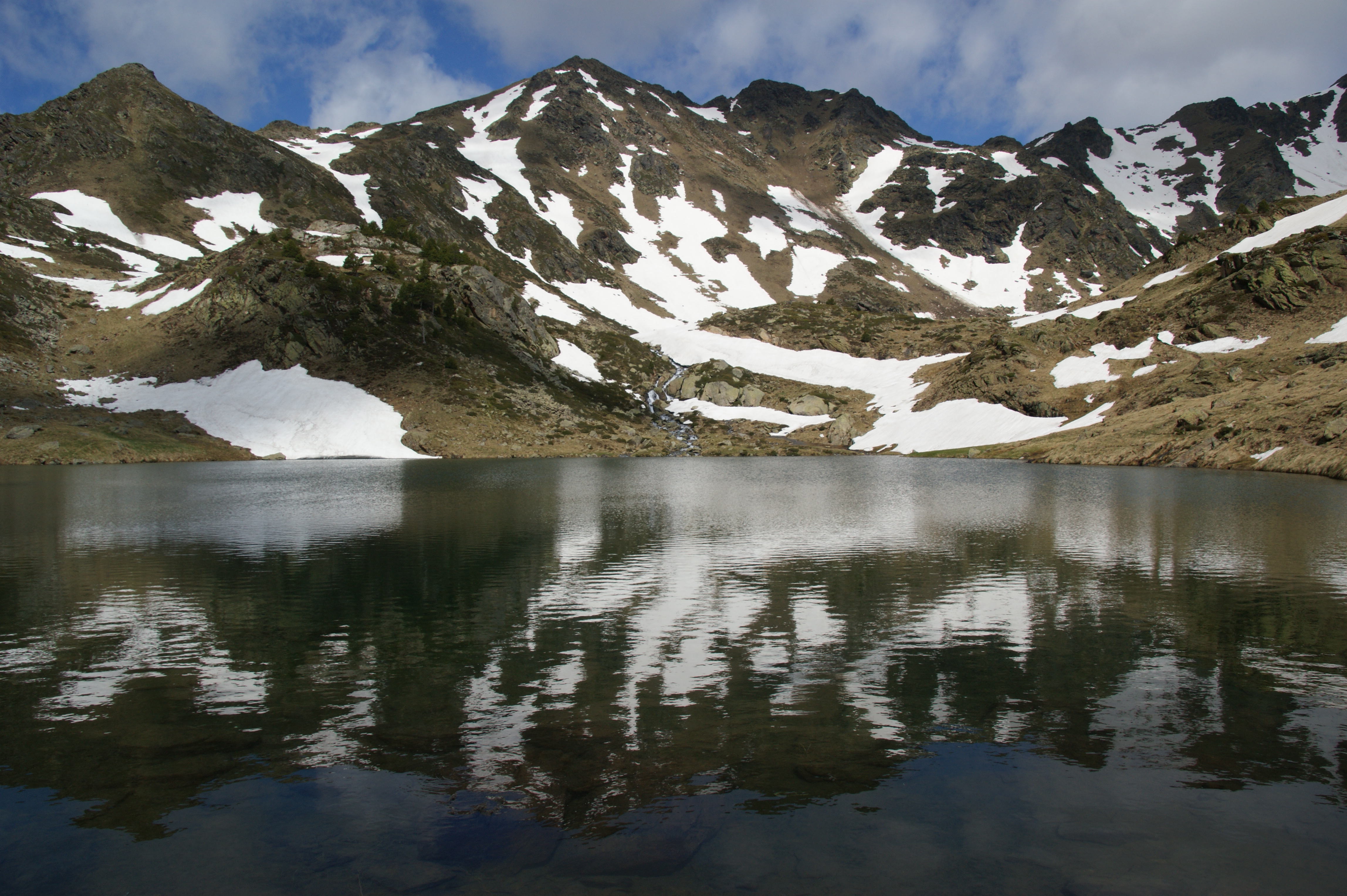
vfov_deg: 47.9
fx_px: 1010
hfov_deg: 67.4
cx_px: 674
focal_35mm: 27
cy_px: 448
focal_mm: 18
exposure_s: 1/400
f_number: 10
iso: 100
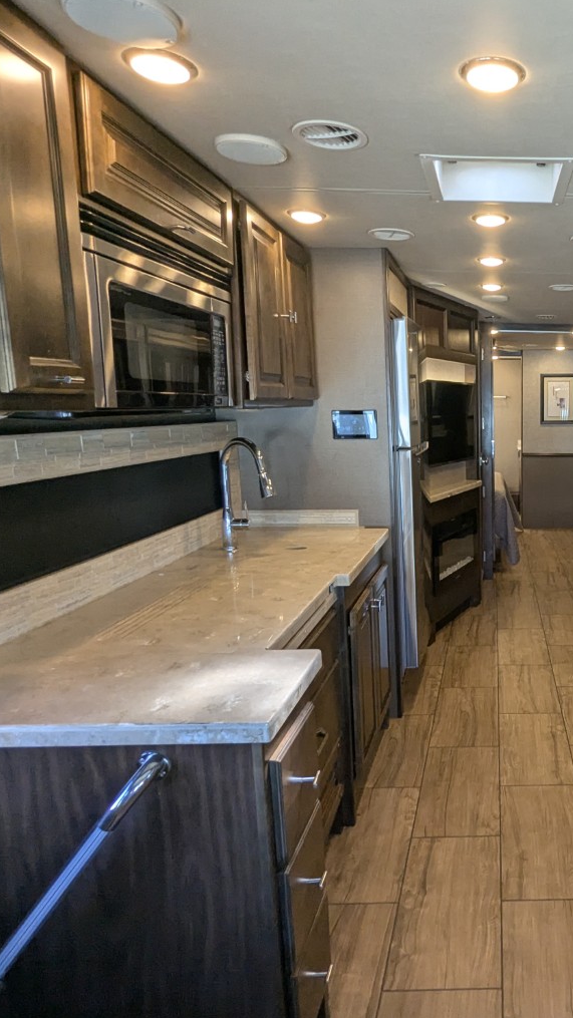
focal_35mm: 24
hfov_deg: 43.6
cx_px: 515
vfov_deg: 76.3
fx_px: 648
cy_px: 521
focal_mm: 2.35
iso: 224
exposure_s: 1/128
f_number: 2.2
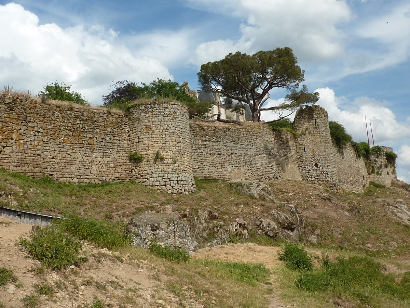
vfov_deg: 39.7
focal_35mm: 36
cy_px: 154
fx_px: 426
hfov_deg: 51.4
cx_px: 205
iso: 80
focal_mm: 4.1
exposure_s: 1/500
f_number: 5.6
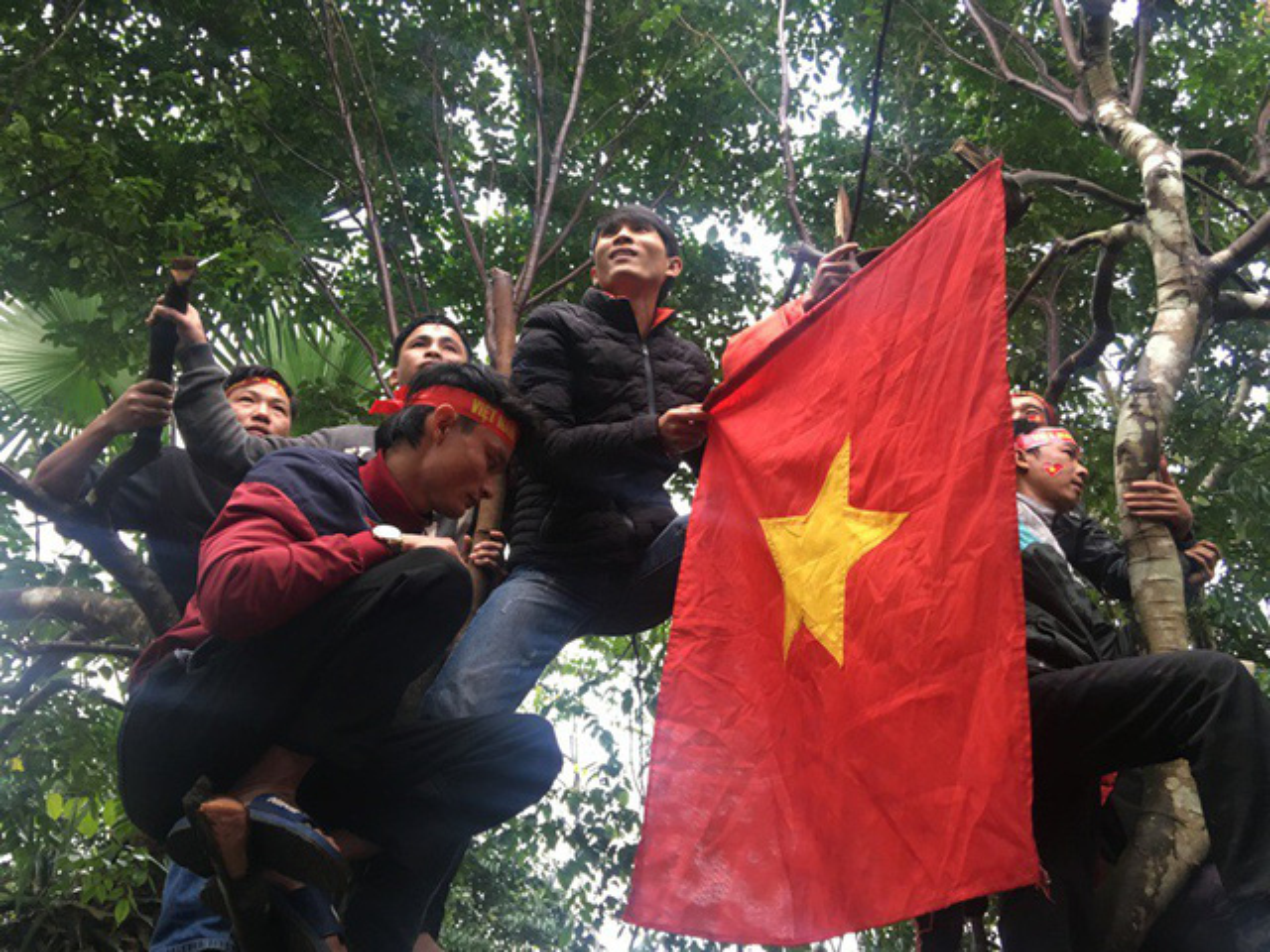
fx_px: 1064
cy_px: 476
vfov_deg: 48.2
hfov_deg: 61.7
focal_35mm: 29
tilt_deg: +42.2
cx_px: 635
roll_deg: -4.2
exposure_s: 1/33
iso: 125
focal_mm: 4.15
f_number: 2.2
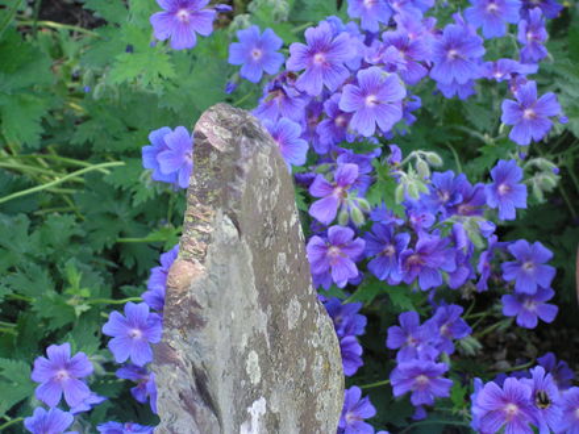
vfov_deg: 14.9
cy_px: 217
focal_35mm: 99
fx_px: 1656
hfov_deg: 19.8
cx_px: 290
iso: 125
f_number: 3.4
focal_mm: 16.5
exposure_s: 1/100
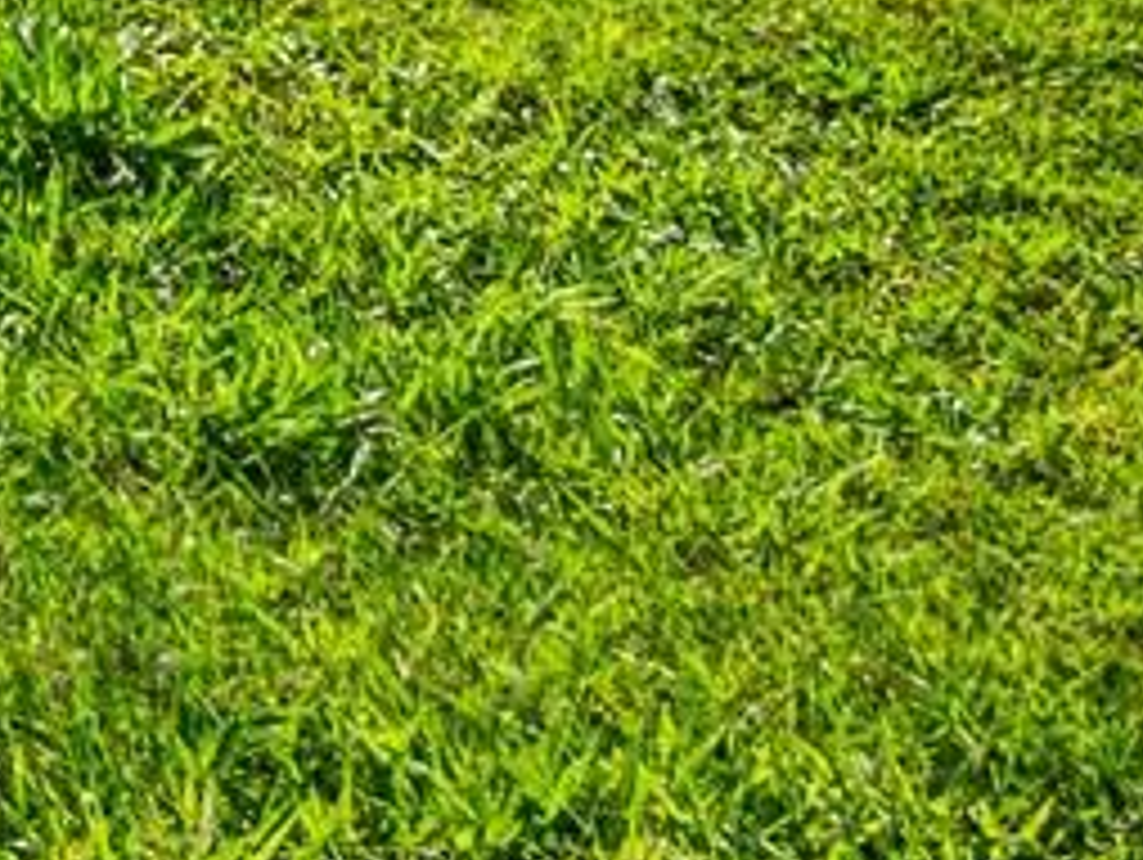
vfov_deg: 13.6
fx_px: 2908
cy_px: -1018
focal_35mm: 88
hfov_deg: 16.1
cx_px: -1262
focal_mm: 7
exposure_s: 1/6400
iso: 125
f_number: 4
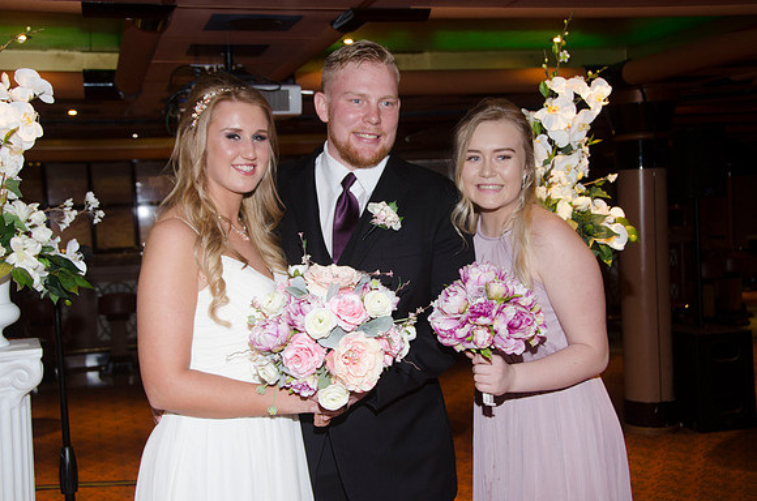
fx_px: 1007
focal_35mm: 48
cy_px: 250
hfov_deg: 41.2
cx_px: 378
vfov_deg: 27.9
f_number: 5.6
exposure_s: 1/60
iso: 400
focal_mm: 32
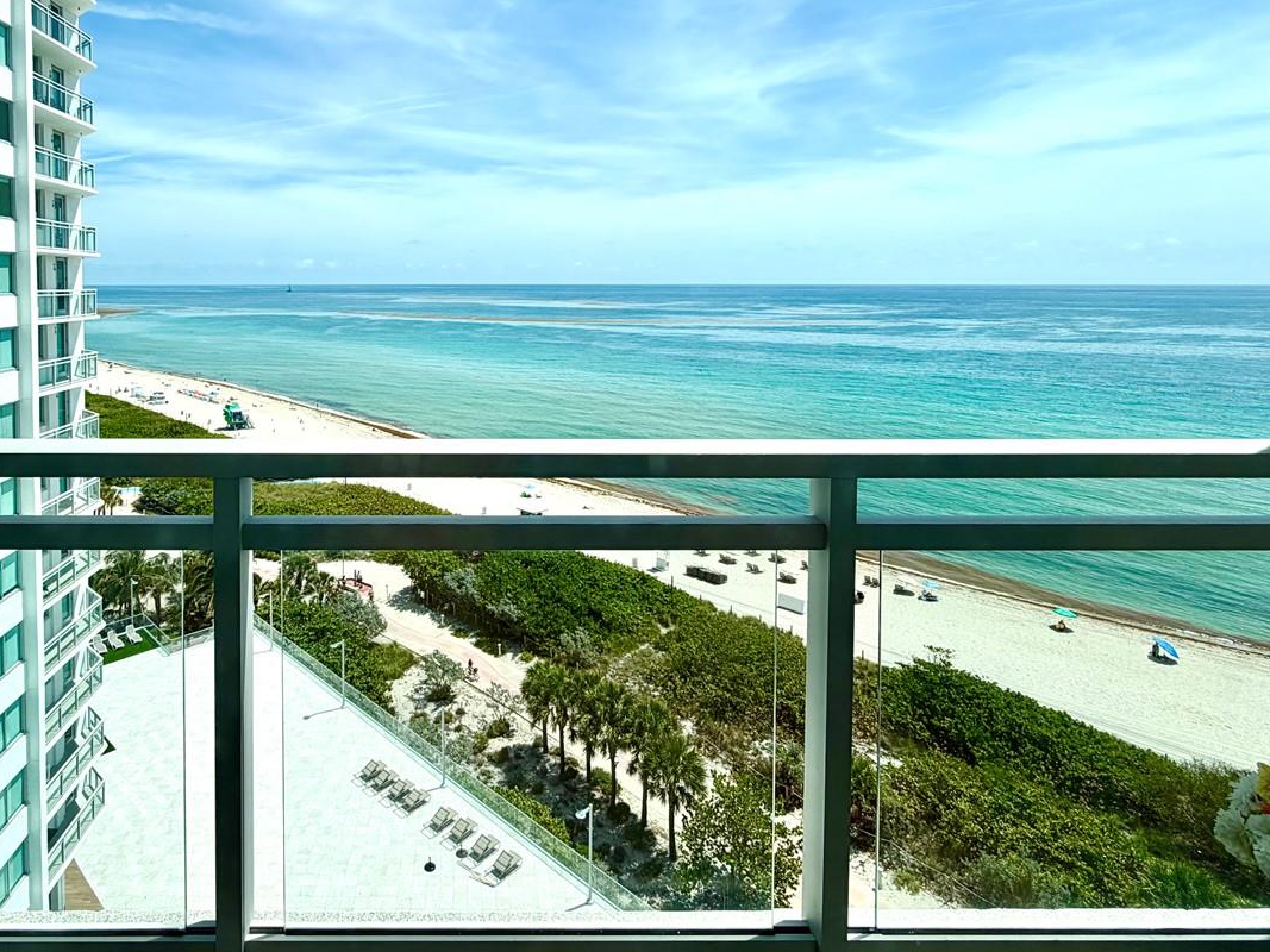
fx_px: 770
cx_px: 470
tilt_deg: -1.2
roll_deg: -0.3
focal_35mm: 21
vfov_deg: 61.6
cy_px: 305
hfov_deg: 77.5
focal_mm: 2.22
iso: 20
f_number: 2.2
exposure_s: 1/1259
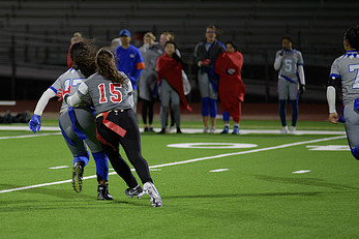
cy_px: 111
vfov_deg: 5.0
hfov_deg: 7.5
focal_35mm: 276
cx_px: 96
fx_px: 2751
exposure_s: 1/200
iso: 800
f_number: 2.8
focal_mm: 165
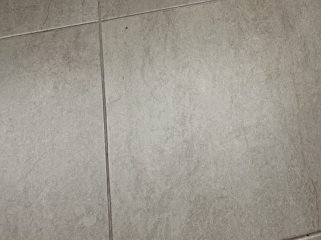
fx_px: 770
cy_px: -408
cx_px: 241
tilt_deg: -13.9
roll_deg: -0.7
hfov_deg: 23.3
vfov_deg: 12.2
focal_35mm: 83
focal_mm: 2.22
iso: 40
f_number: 2.2
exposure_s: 1/269
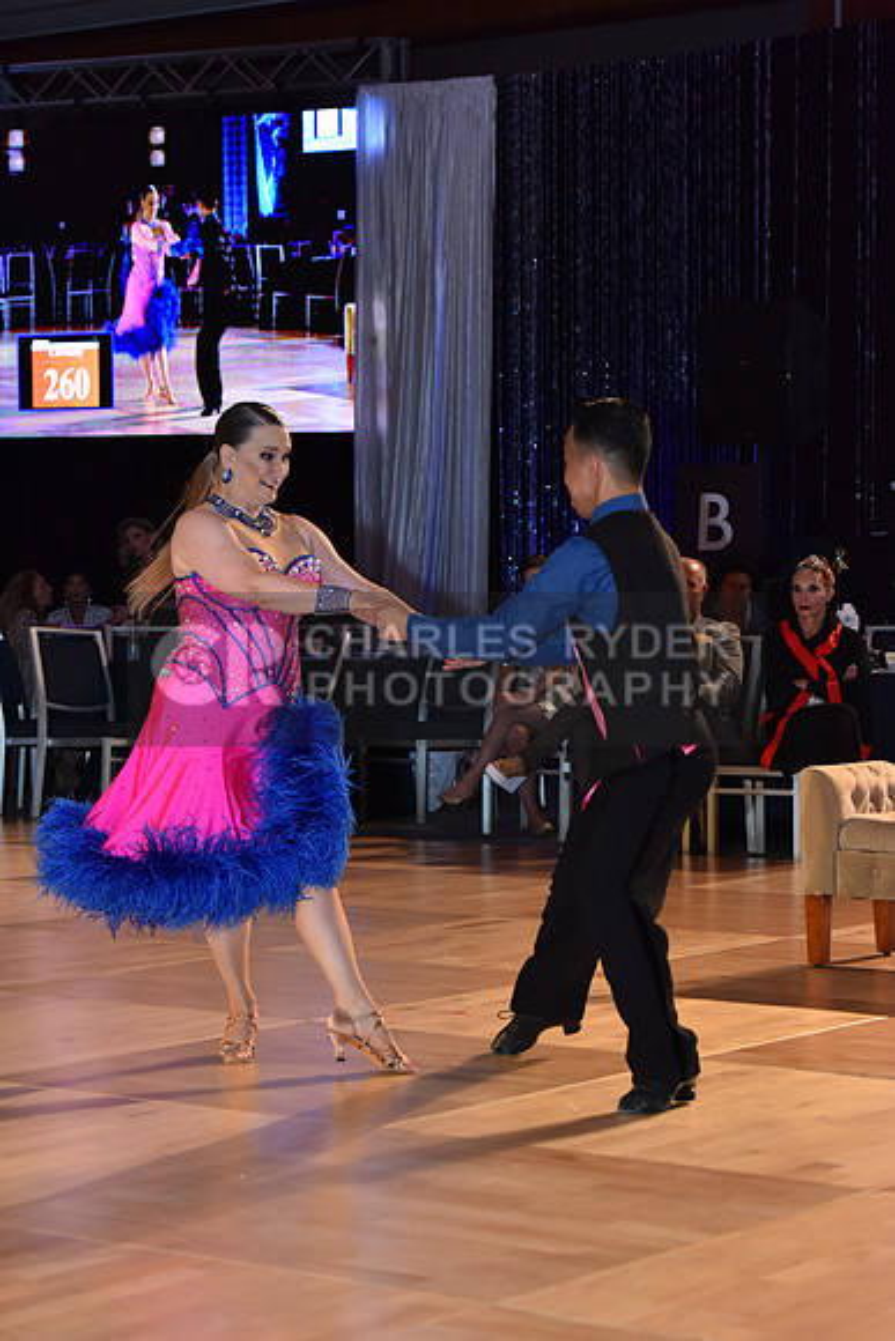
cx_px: 448
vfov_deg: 22.1
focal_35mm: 92
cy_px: 670
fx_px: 3429
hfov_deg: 14.9
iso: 2000
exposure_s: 1/320
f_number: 5
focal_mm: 92
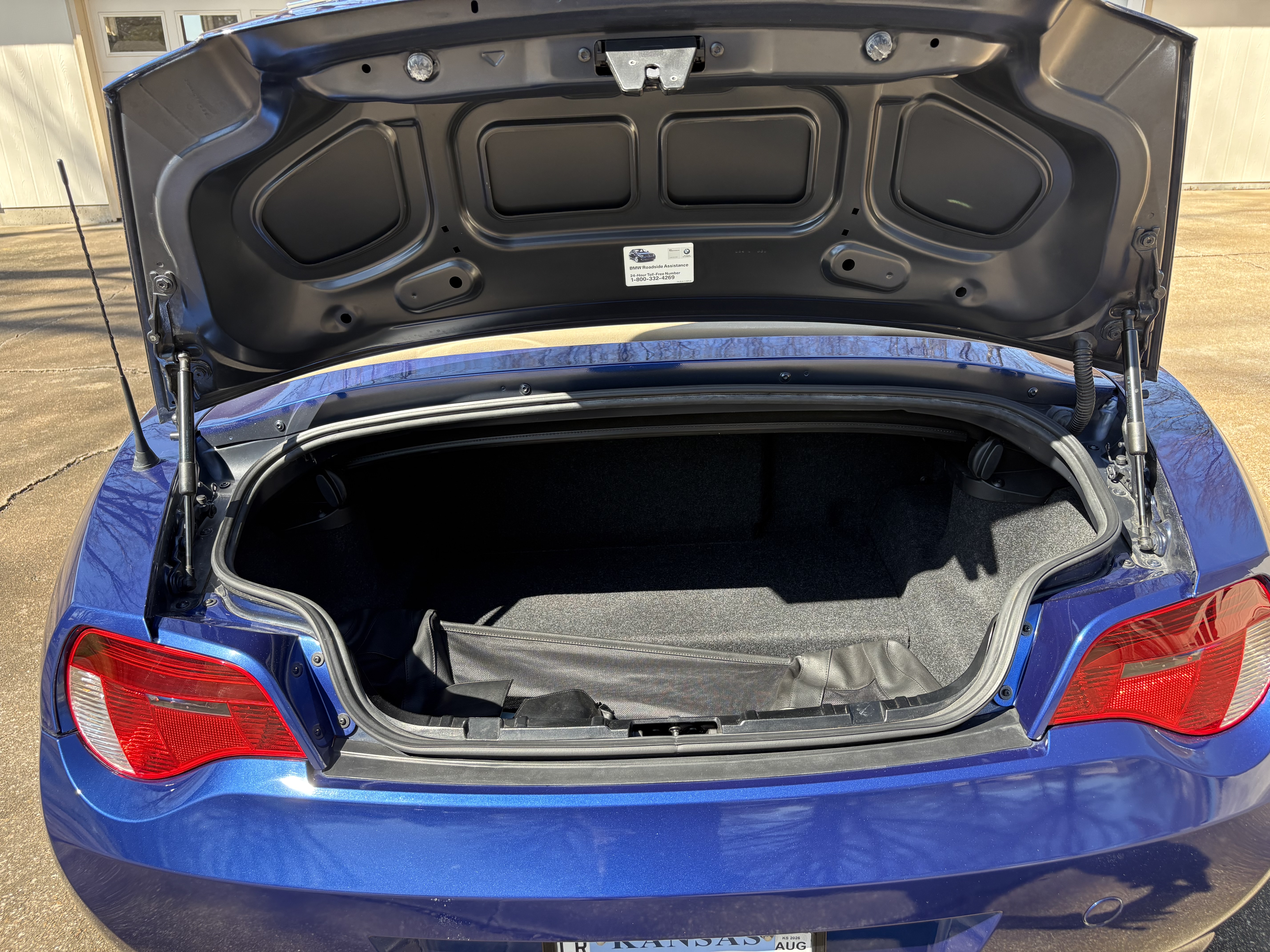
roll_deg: +1.3
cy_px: 476
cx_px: 635
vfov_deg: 53.1
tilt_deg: -22.1
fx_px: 954
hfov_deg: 67.3
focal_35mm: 26
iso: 64
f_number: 1.6
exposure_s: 1/492
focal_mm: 5.96
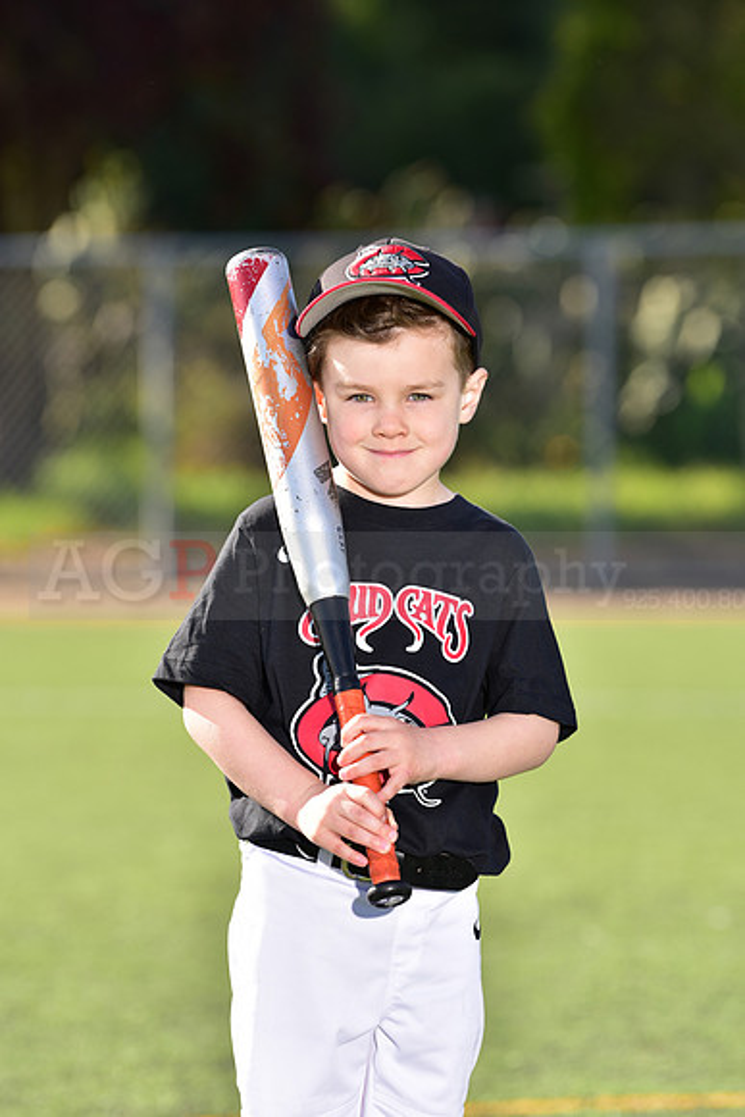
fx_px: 6204
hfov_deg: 6.9
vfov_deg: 10.3
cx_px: 372
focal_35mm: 200
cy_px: 558
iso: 80
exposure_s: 1/250
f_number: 5
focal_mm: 200
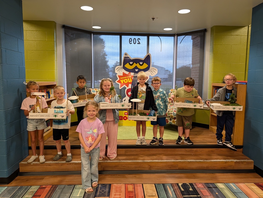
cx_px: 132
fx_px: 183
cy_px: 99
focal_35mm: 24
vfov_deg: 56.9
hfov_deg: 71.5
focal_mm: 6.9
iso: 229
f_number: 1.68
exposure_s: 1/120
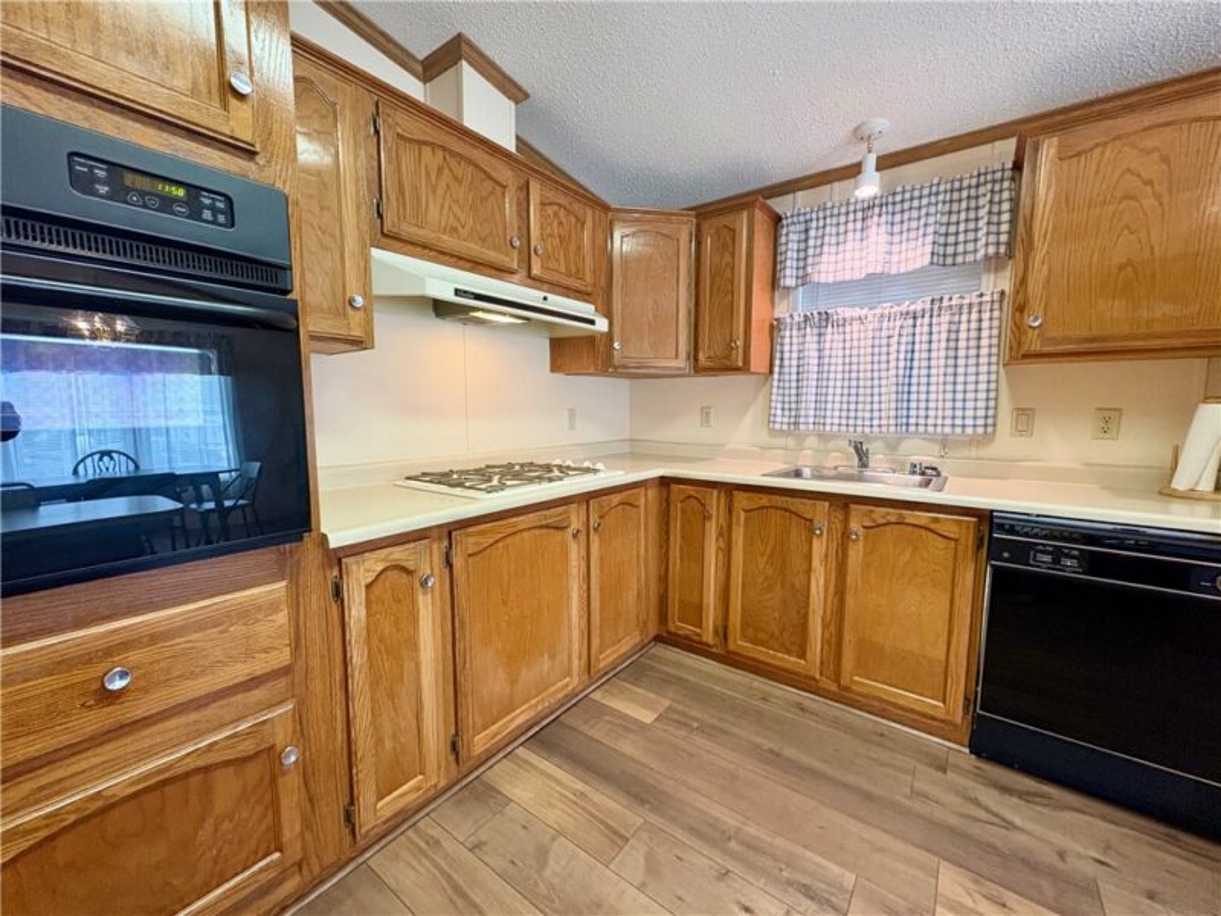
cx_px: 610
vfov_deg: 85.7
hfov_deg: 102.1
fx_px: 494
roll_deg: +0.7
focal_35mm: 14
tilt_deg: -5.8
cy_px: 458
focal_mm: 2.22
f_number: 2.2
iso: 320
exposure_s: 1/60
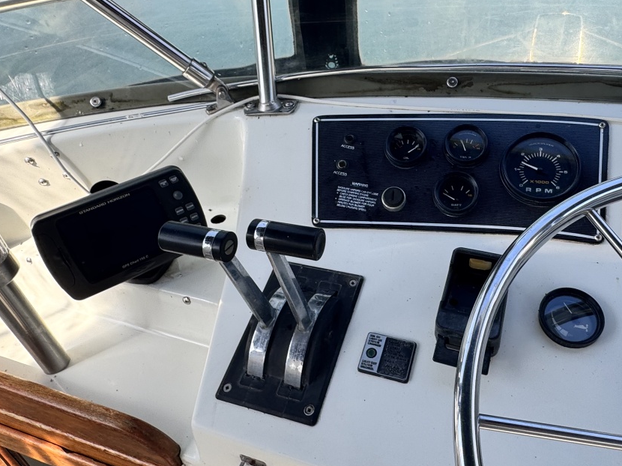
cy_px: 200
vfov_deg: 51.2
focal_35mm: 27
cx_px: 374
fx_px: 485
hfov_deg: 64.7
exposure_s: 1/293
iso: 40
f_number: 2.2
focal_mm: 2.22
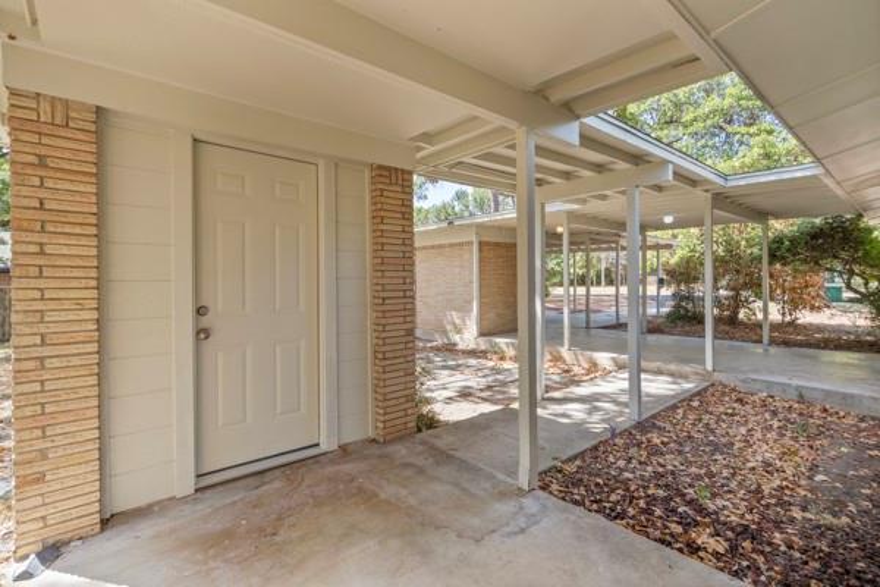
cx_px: 440
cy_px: 294
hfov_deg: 96.7
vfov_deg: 73.7
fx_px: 391
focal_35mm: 16
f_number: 7.1
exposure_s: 1/30
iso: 800
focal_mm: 16
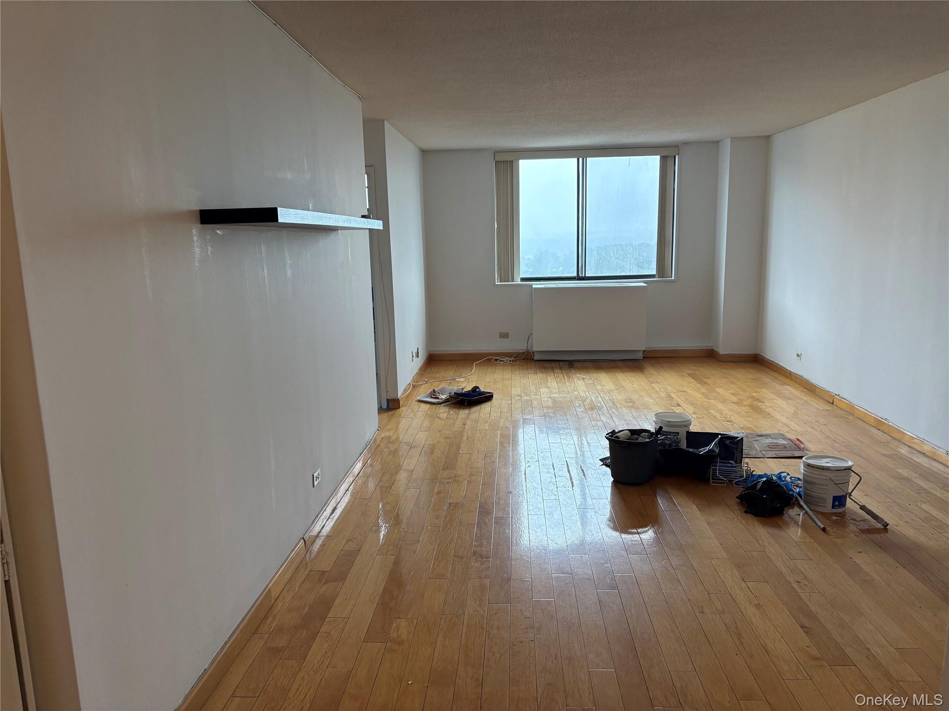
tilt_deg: -9.6
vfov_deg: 53.1
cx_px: 474
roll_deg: +1.2
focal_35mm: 26
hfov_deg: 67.3
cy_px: 356
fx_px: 713
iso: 125
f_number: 1.6
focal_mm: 5.96
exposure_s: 1/203
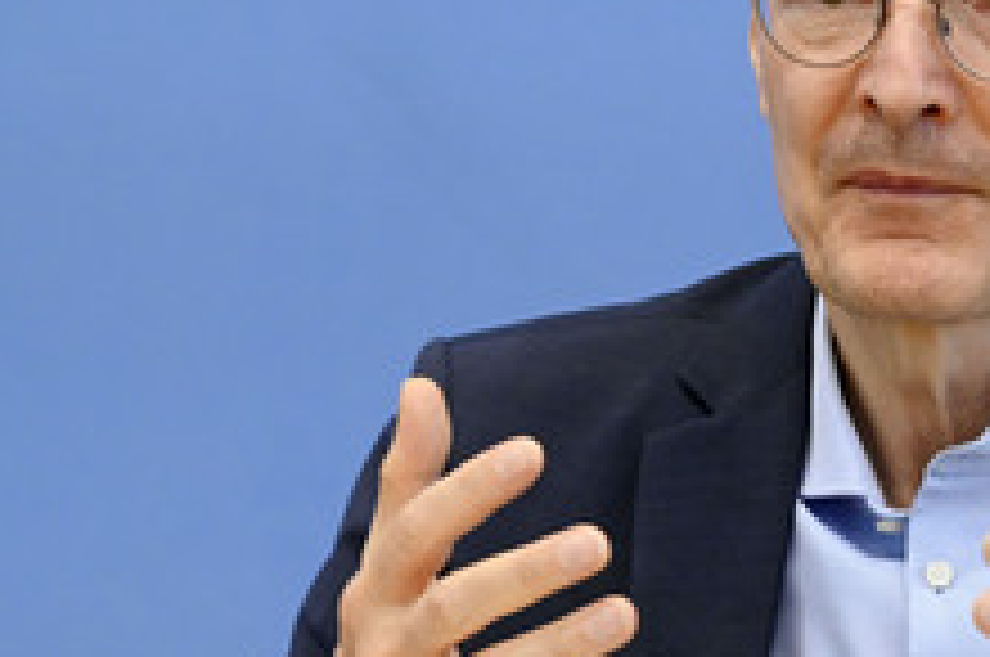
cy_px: 274
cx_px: 965
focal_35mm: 205
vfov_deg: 6.7
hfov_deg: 10.0
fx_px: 5629
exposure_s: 1/640
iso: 4000
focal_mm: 100
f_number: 5.6
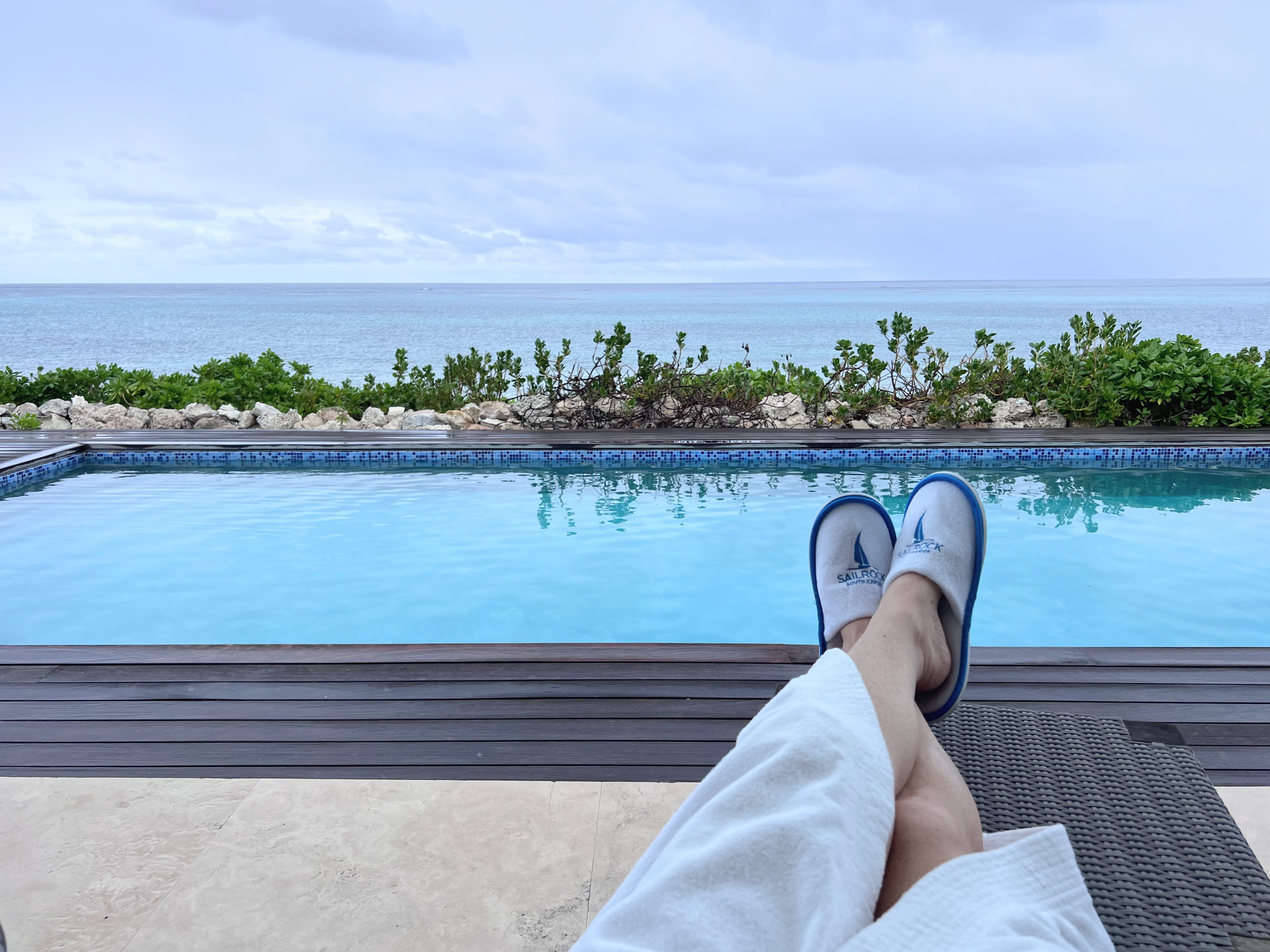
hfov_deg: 67.3
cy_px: 476
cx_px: 635
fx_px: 954
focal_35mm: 26
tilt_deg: -11.6
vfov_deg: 53.1
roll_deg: +1.5
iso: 50
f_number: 1.5
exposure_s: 1/1209
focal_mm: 5.7
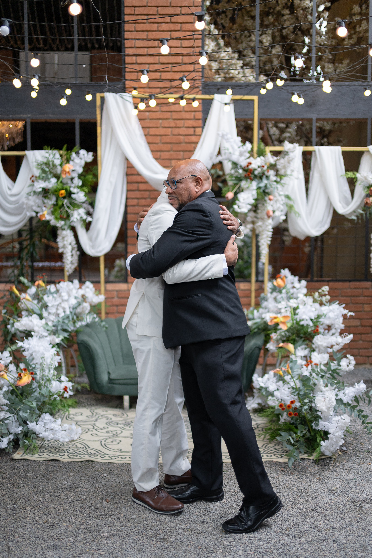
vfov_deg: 54.4
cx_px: 186
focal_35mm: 35
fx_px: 542
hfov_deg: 37.9
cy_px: 279
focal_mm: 35
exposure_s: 1/2000
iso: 640
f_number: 1.4
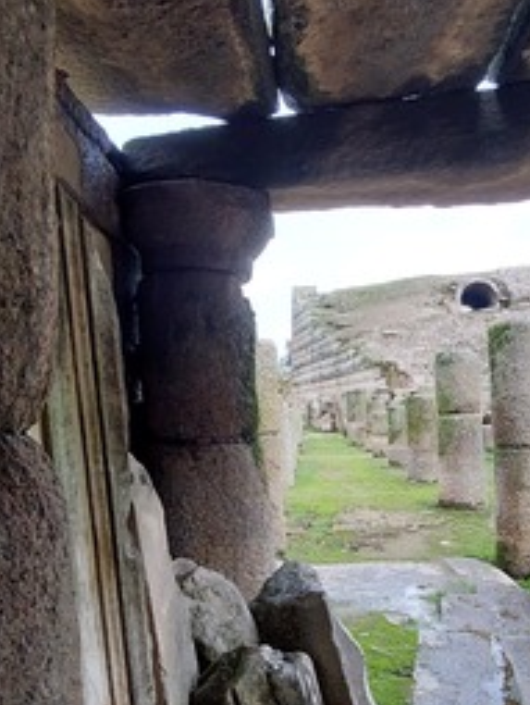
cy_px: 394
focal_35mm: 30
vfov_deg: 59.7
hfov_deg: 46.8
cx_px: 286
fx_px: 611
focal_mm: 1.74
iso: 50
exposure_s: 1/154
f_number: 2.2
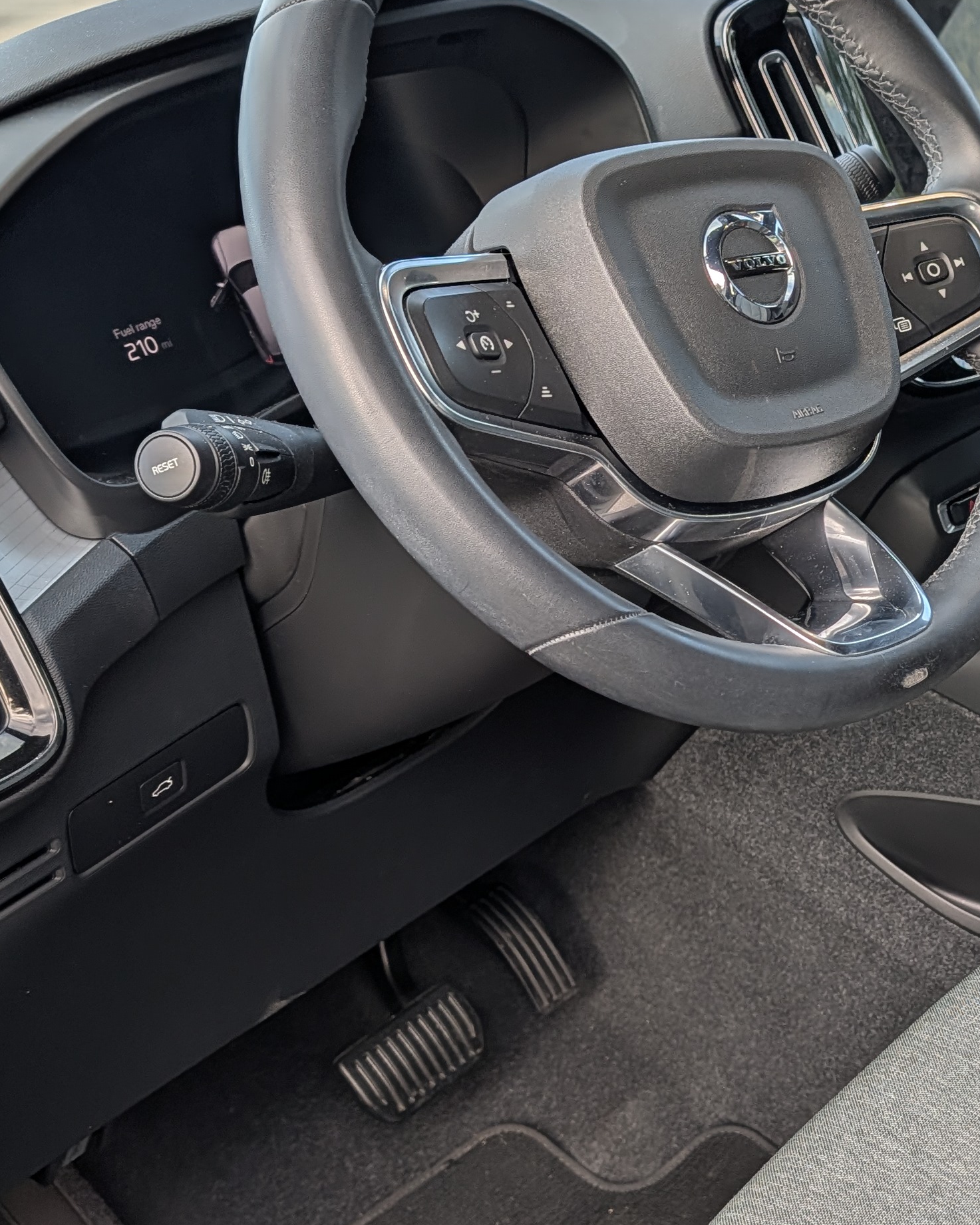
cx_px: 936
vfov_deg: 35.9
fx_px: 1885
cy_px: 726
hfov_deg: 27.7
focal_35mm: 52
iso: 38
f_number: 1.68
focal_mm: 6.9
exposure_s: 1/189
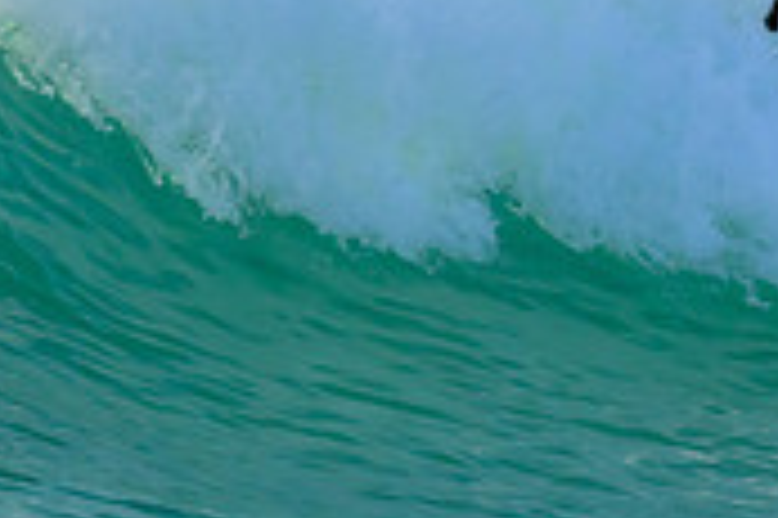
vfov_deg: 0.5
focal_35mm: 2863
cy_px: -332
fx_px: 61813
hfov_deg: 0.7
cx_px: 1430
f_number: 11
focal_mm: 660
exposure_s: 1/2000
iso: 1250
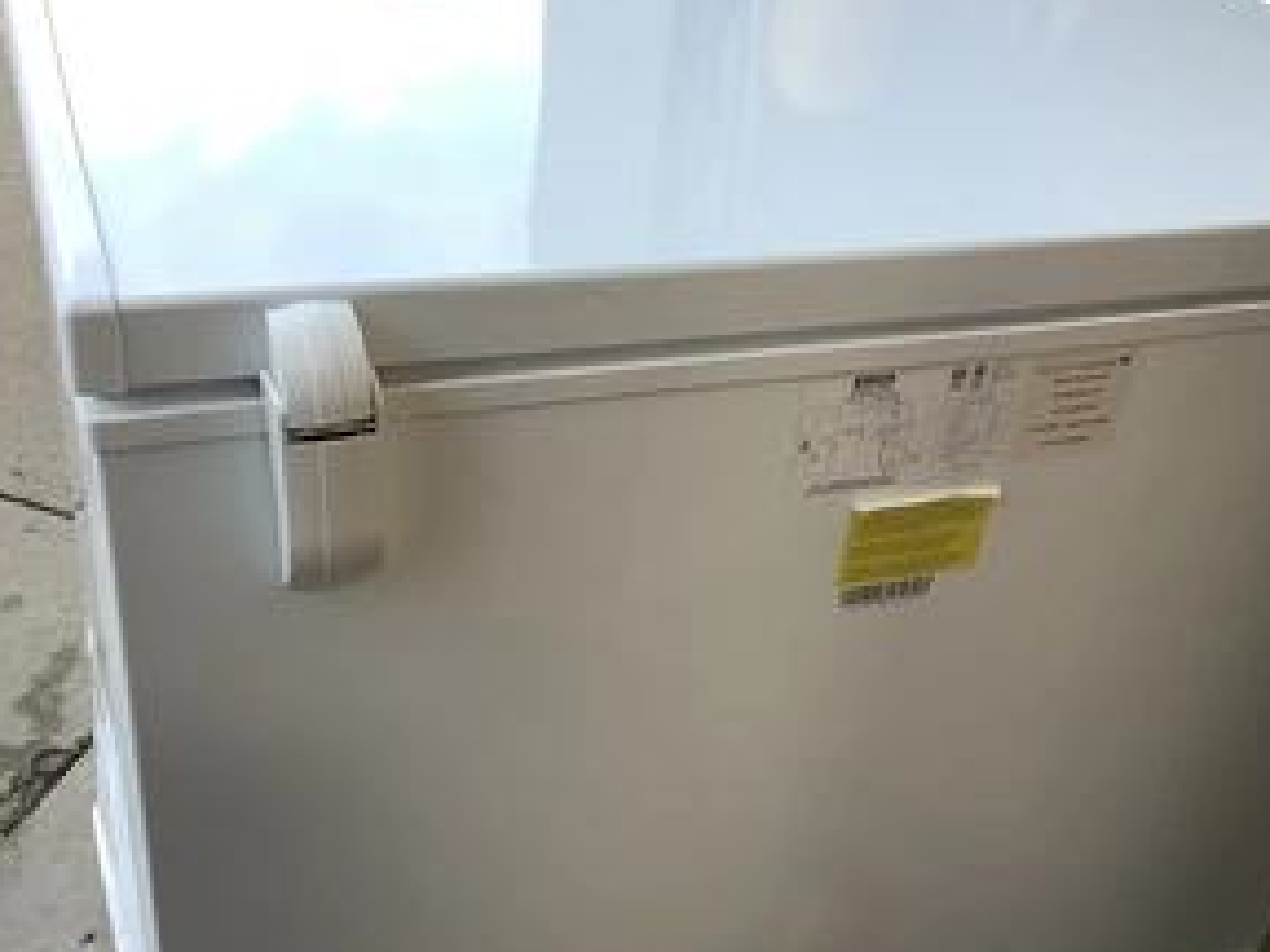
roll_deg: -8.9
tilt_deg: -36.3
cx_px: 728
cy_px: 538
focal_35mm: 43
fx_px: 1578
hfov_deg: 43.7
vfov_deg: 33.6
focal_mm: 3.3
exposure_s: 1/60
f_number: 2.4
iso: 80
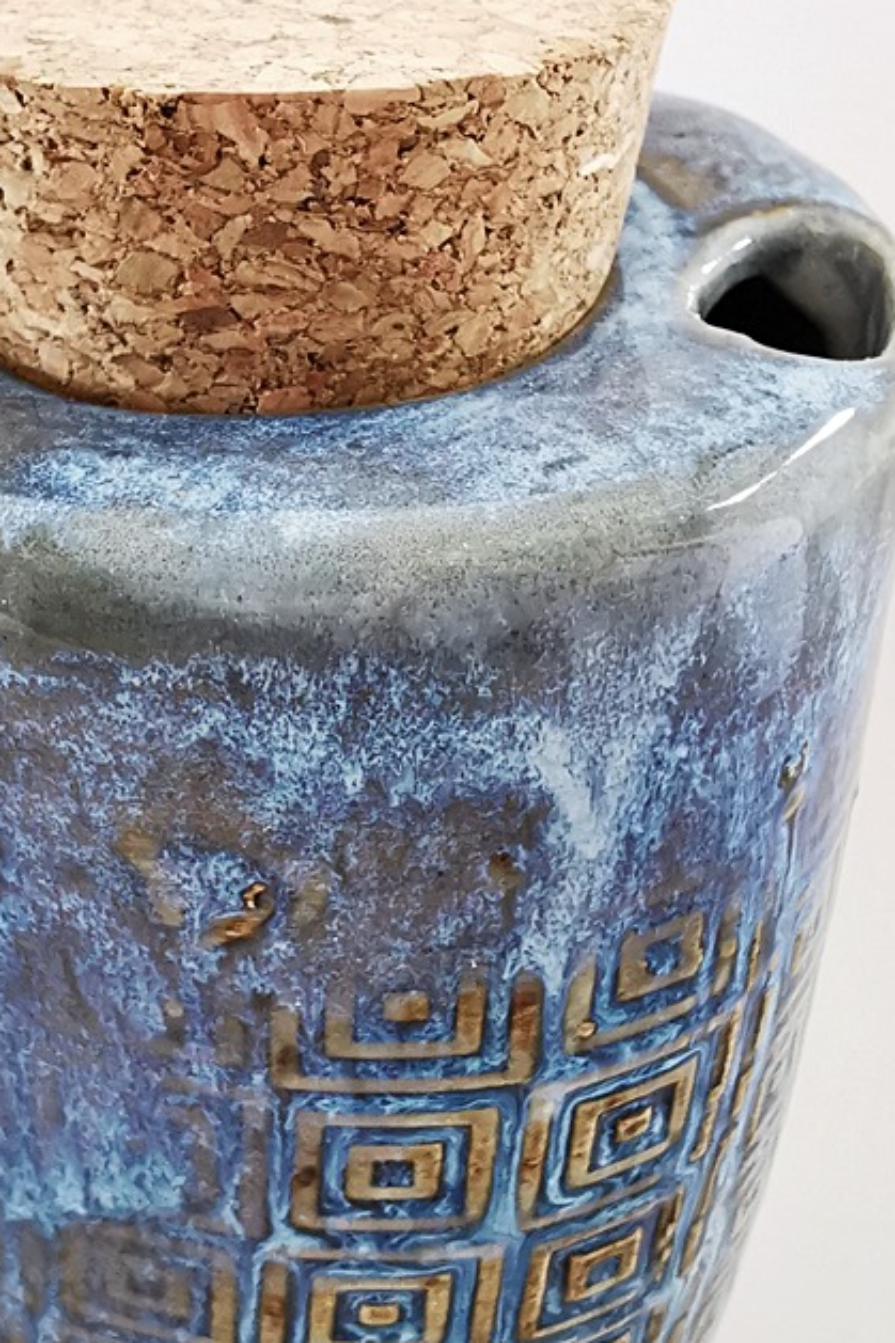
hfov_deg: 32.5
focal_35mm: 41
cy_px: 628
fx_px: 1530
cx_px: 344
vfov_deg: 47.4
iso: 200
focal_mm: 2.26
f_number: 2.2
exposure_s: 1/33.3
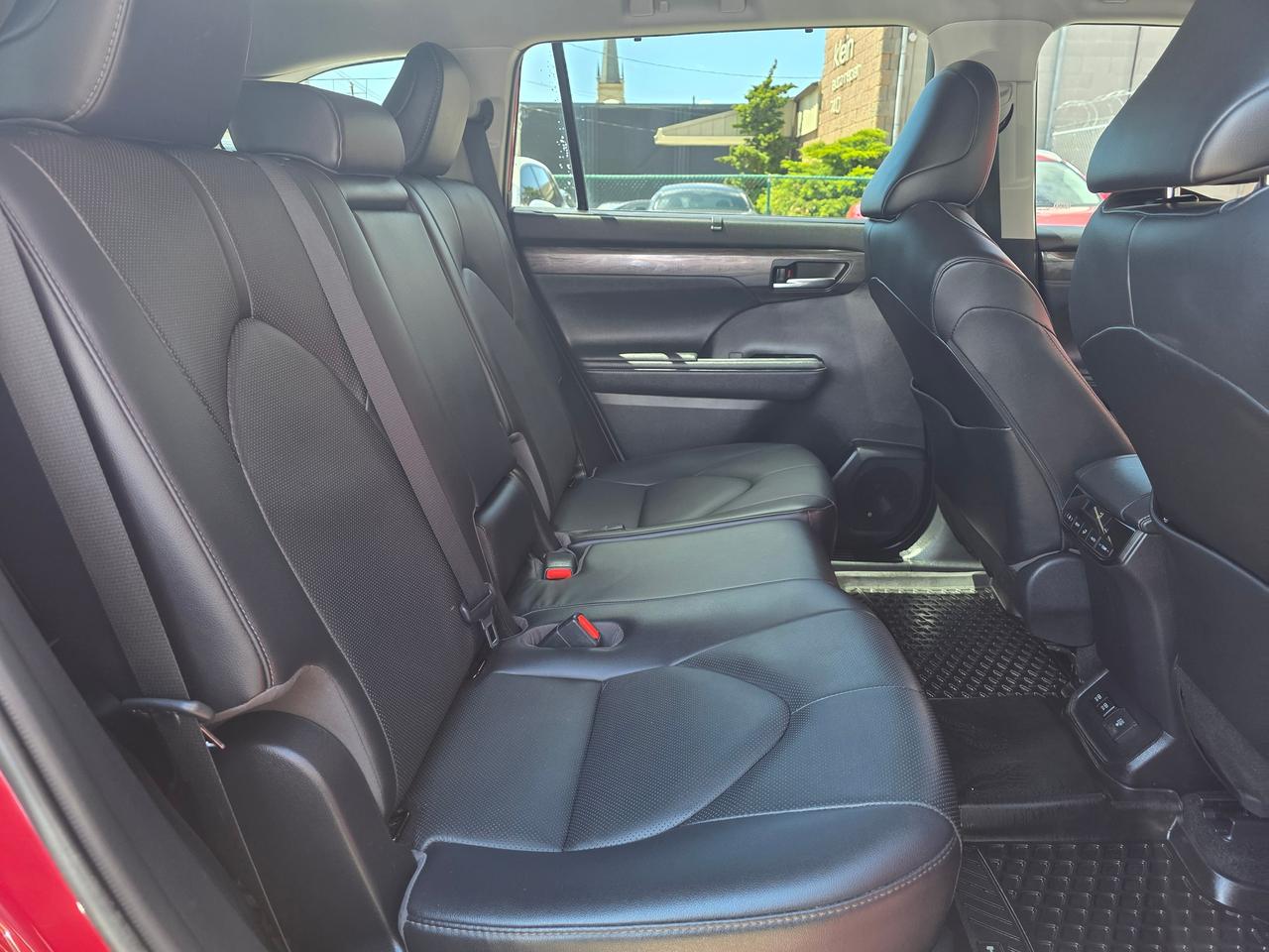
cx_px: 634
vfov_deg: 58.9
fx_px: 843
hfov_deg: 73.9
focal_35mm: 23
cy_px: 476
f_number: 1.7
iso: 125
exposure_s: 1/180
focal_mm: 6.3
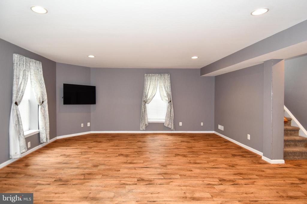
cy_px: 102
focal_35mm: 18
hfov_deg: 90.0
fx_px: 154
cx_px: 154
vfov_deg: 67.4
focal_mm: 12
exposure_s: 1/60
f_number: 4
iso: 640
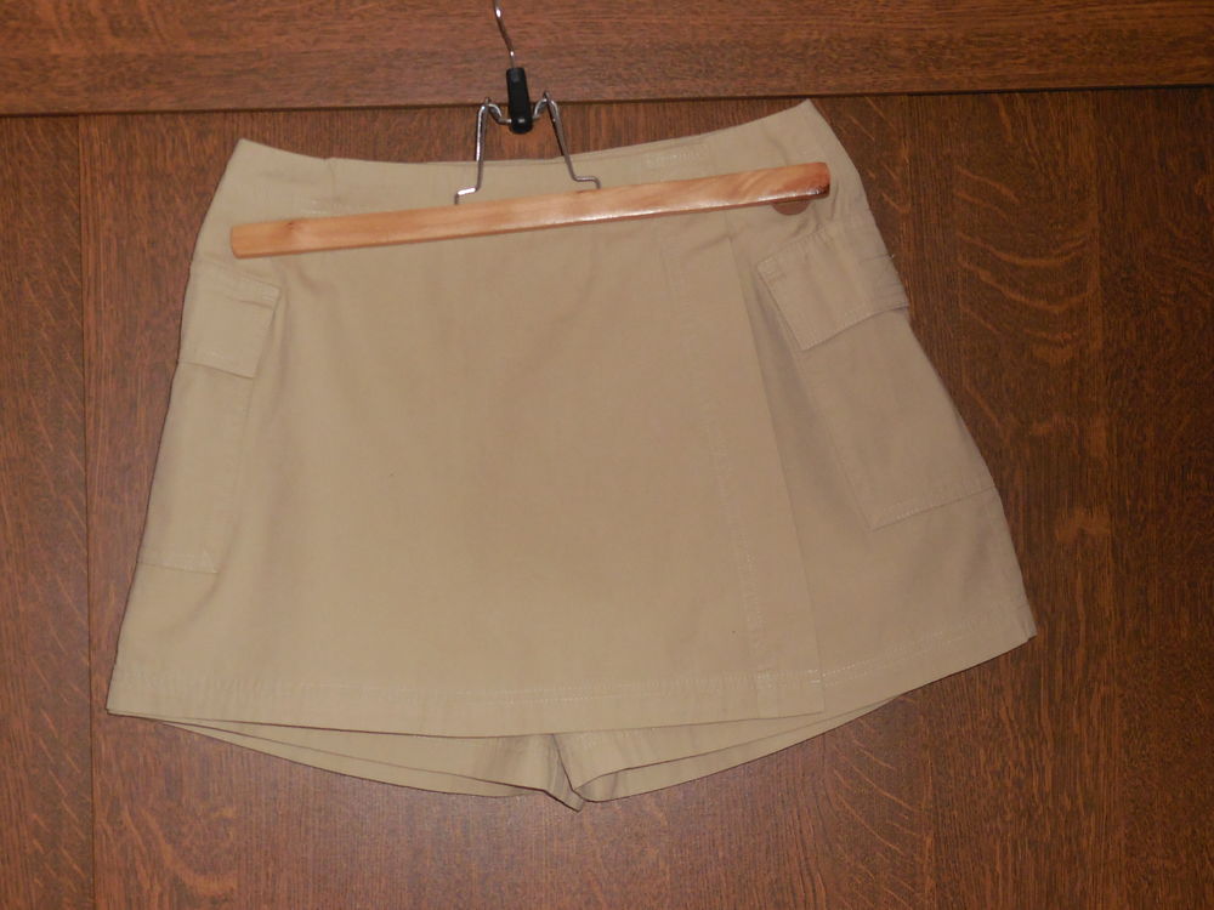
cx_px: 607
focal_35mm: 77
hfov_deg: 25.3
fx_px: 2700
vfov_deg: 19.1
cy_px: 455
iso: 560
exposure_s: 1/60
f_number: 5.5
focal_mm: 13.8
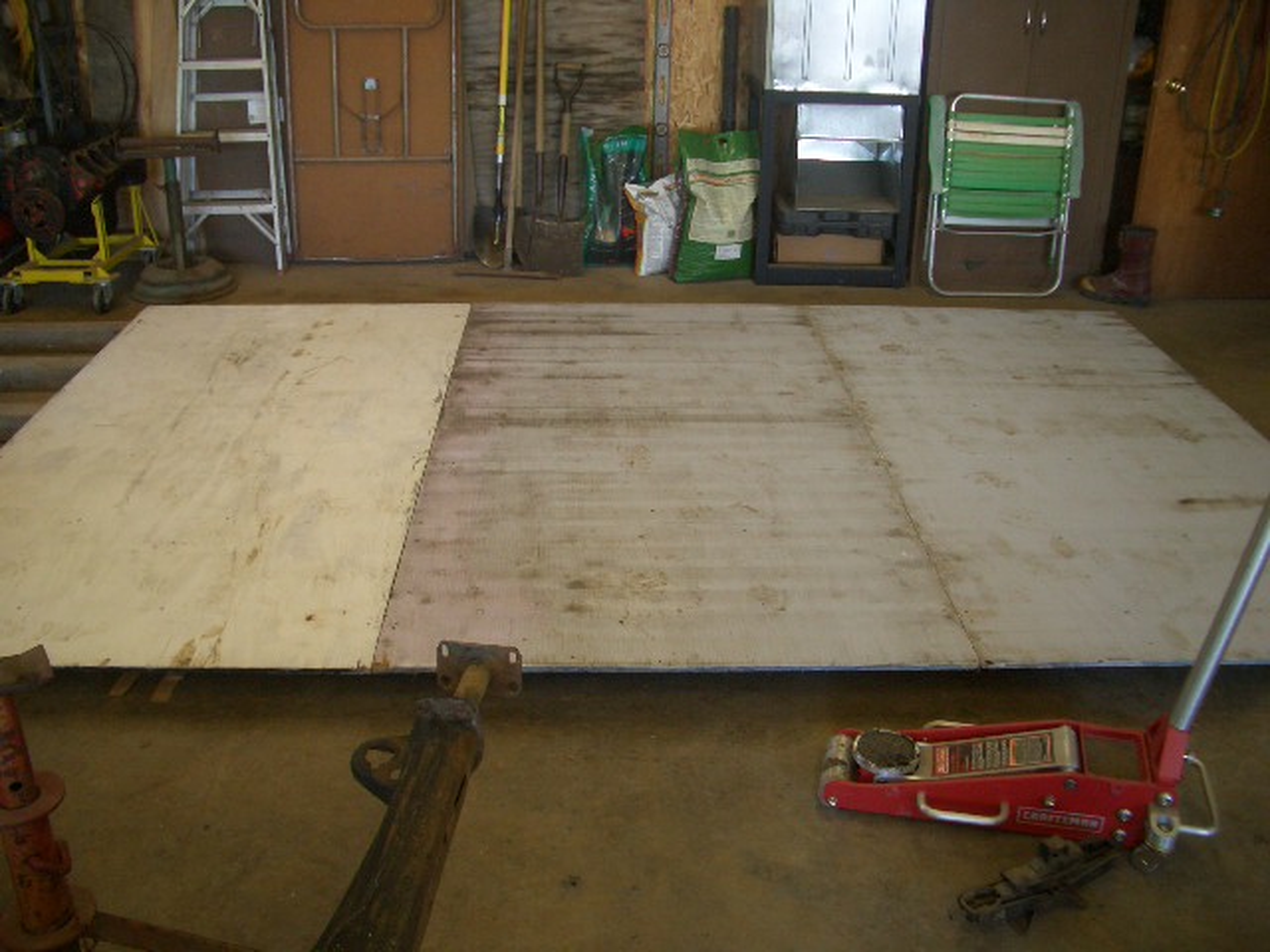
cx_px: 635
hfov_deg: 52.6
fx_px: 1284
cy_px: 476
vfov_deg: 40.7
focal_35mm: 35
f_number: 2.6
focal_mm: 5.8
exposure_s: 1/60
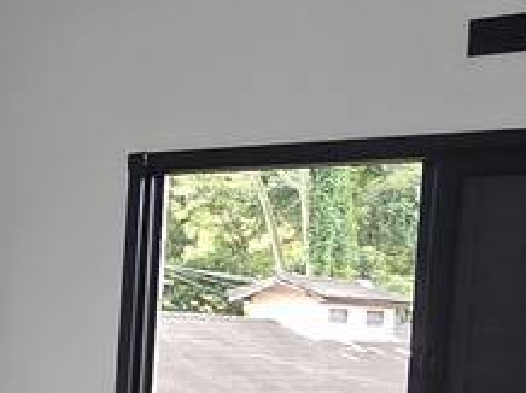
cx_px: -521
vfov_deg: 16.8
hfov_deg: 17.0
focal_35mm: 86
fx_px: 1305
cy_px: 391
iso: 80
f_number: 2.2
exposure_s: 1/60
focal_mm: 2.2
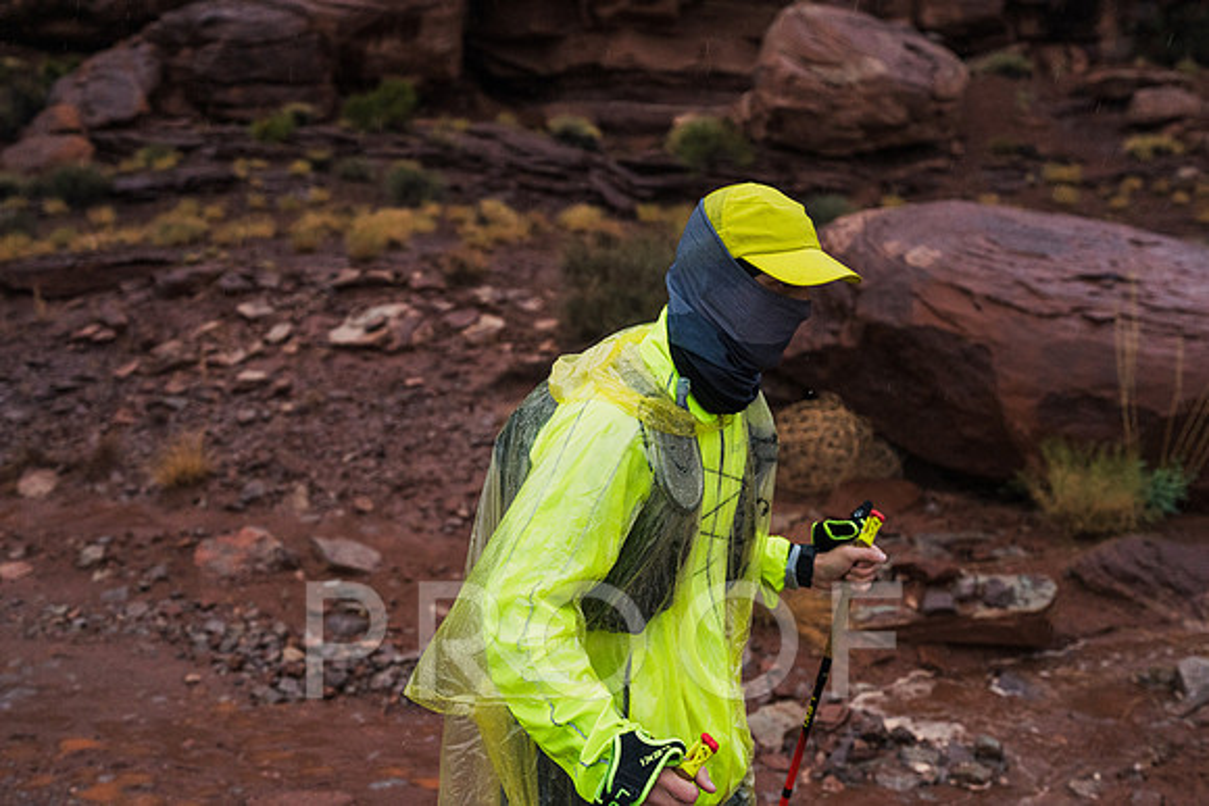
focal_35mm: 36
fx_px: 1205
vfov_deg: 37.0
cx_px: 604
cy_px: 403
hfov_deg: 53.3
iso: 2000
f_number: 2.8
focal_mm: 35
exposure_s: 1/500
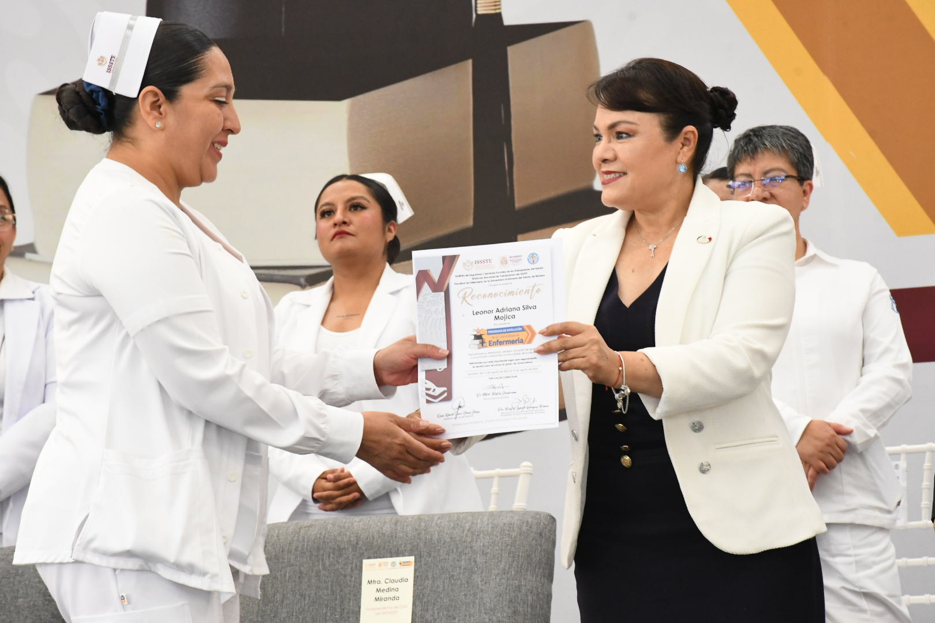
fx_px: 3688
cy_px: 312
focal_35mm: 142
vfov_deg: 9.7
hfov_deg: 14.4
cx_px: 468
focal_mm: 95
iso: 4000
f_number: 13
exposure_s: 1/125
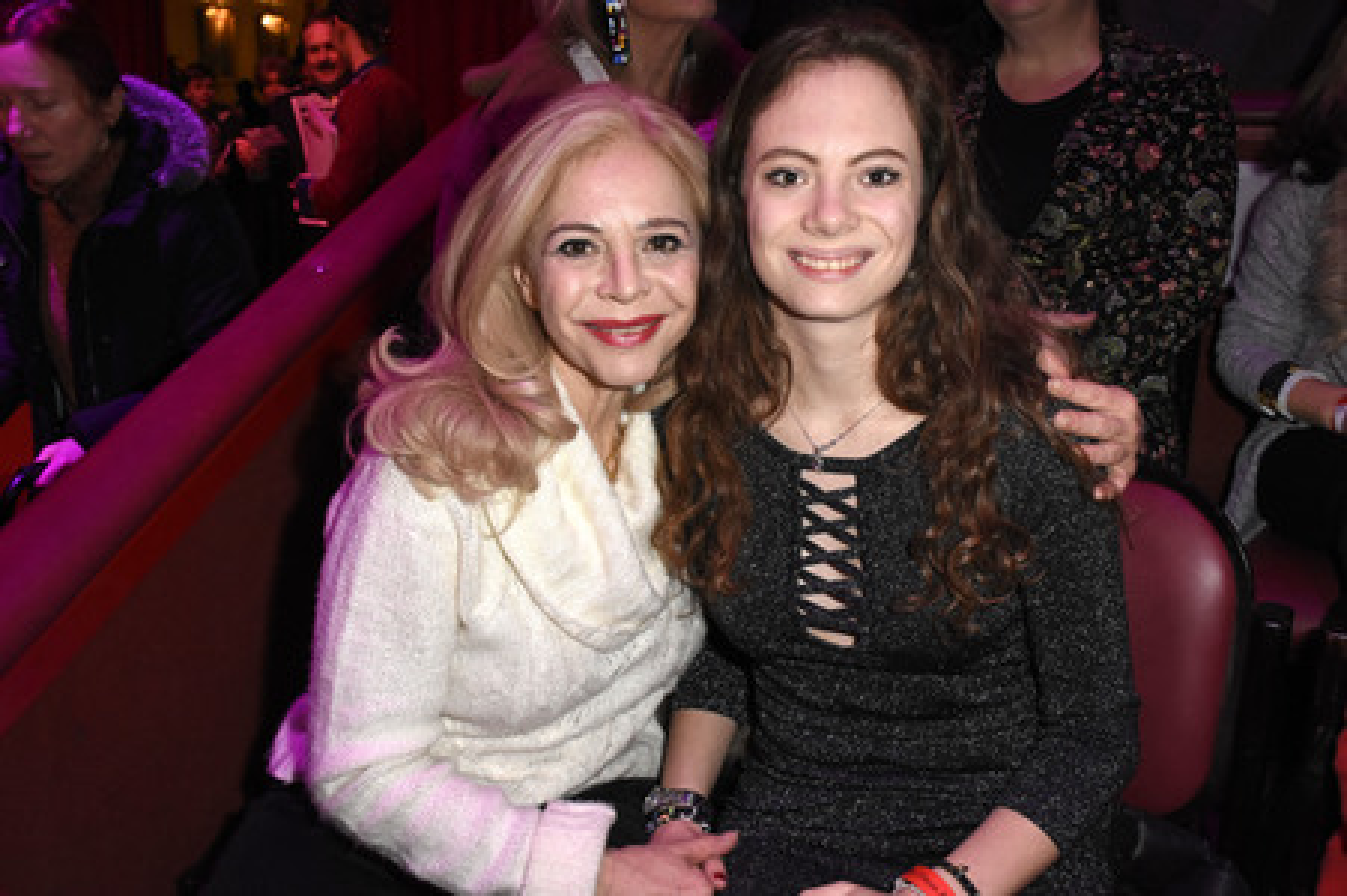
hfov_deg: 57.3
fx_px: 1234
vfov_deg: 39.9
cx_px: 674
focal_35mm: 33
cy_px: 448
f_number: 6.3
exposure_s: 1/125
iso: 2500
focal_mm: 22
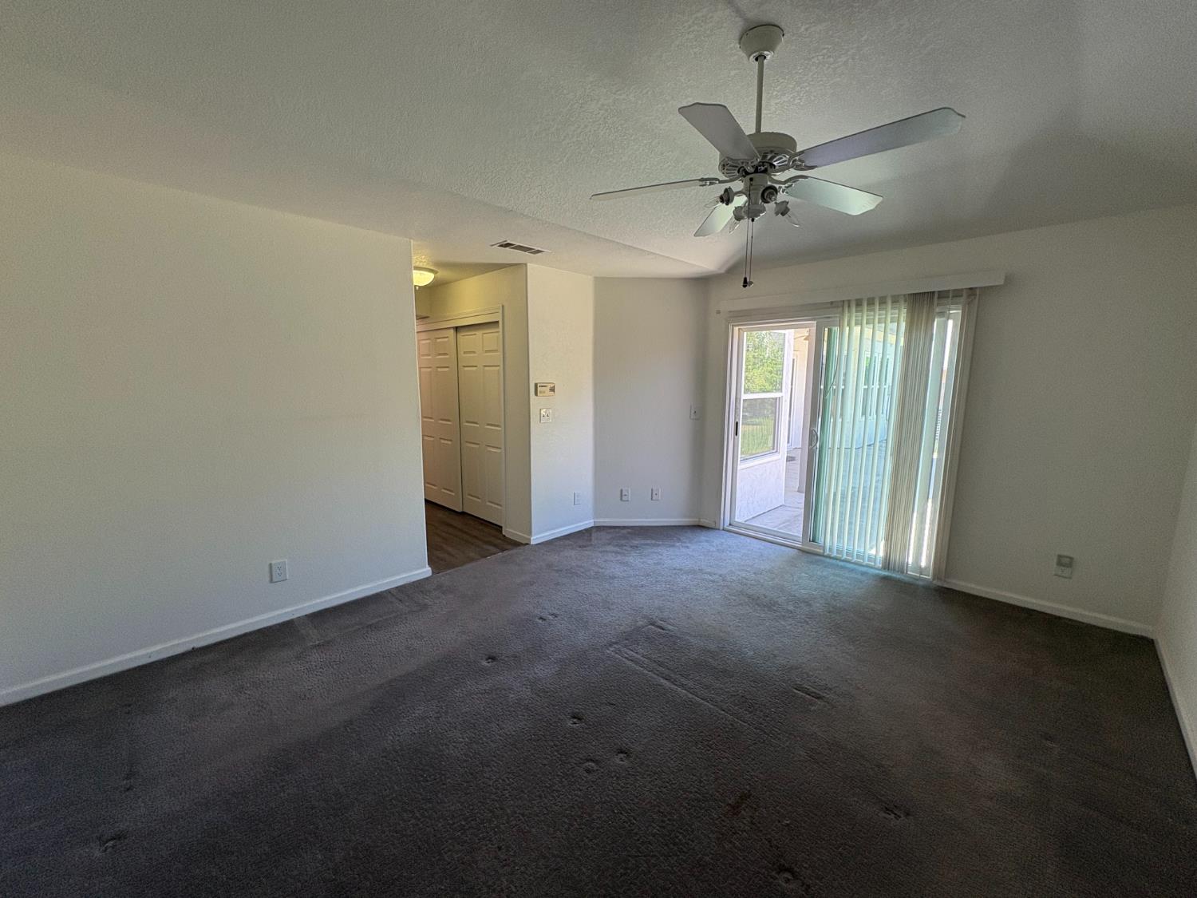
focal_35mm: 14
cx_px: 598
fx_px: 484
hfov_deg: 102.1
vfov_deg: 85.7
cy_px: 449
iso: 100
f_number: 2.2
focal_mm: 2.22
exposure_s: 1/99
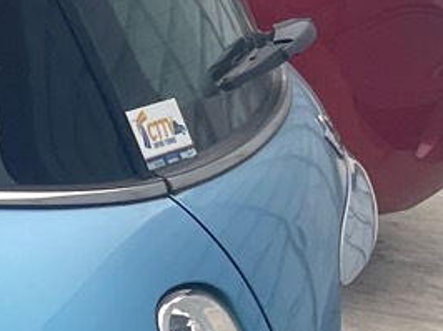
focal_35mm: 176
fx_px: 2250
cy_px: 334
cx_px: -988
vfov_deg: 8.4
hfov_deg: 8.8
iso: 32
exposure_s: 1/903
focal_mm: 4.2
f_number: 1.6
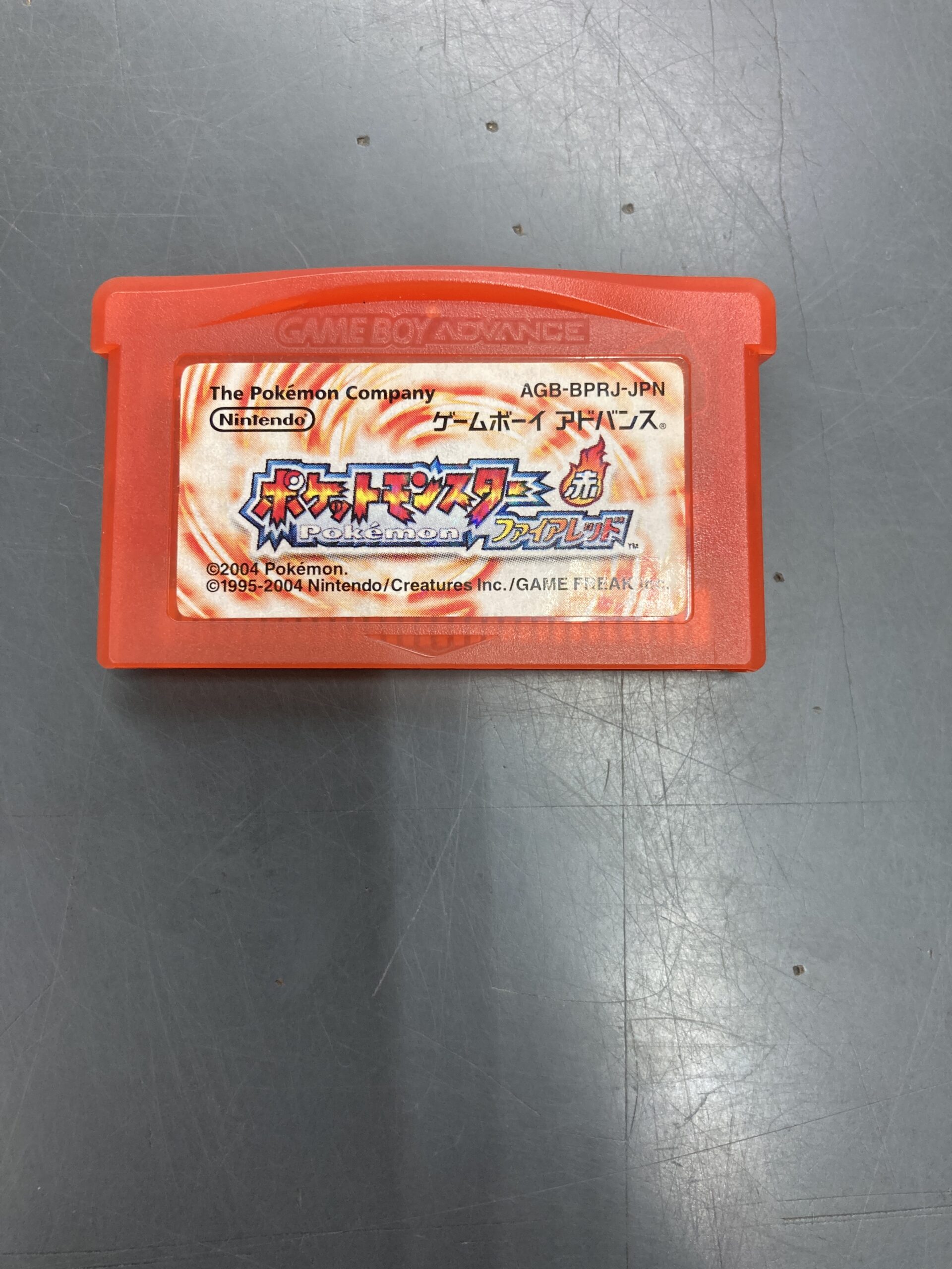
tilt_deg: -85.0
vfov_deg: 63.4
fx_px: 1027
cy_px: 634
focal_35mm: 28
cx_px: 476
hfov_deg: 49.7
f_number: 1.8
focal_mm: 3.99
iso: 80
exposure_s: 1/60
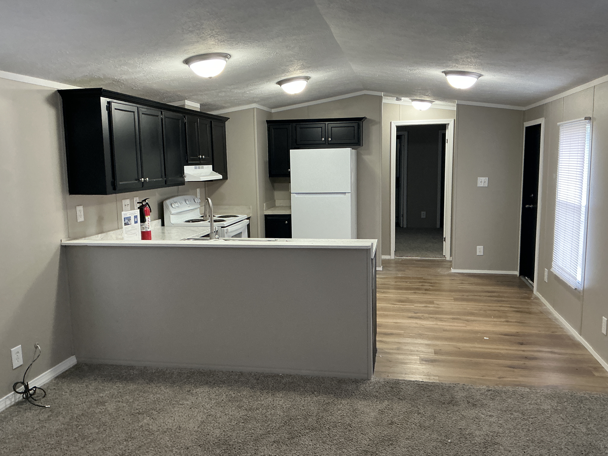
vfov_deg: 49.7
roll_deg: +0.6
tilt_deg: -7.7
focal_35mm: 28
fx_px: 492
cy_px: 228
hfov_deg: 63.4
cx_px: 304
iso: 160
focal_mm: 3
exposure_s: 1/60
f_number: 1.8
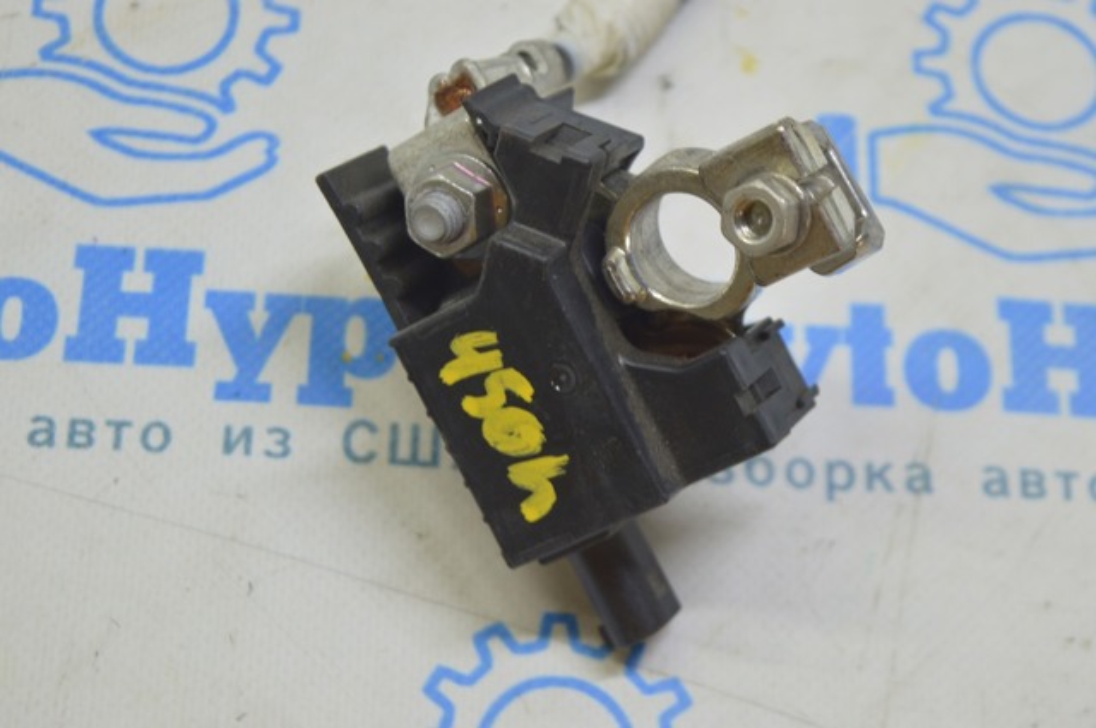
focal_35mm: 82
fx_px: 2508
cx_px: 548
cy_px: 364
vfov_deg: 16.5
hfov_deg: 24.6
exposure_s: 1/20
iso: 400
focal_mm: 55
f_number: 5.6
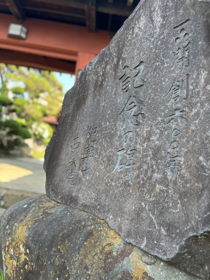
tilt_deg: +3.9
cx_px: 105
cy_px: 140
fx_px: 210
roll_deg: -9.6
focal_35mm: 26
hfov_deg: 53.1
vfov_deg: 67.3
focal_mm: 5.1
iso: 50
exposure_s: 1/225
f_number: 1.6
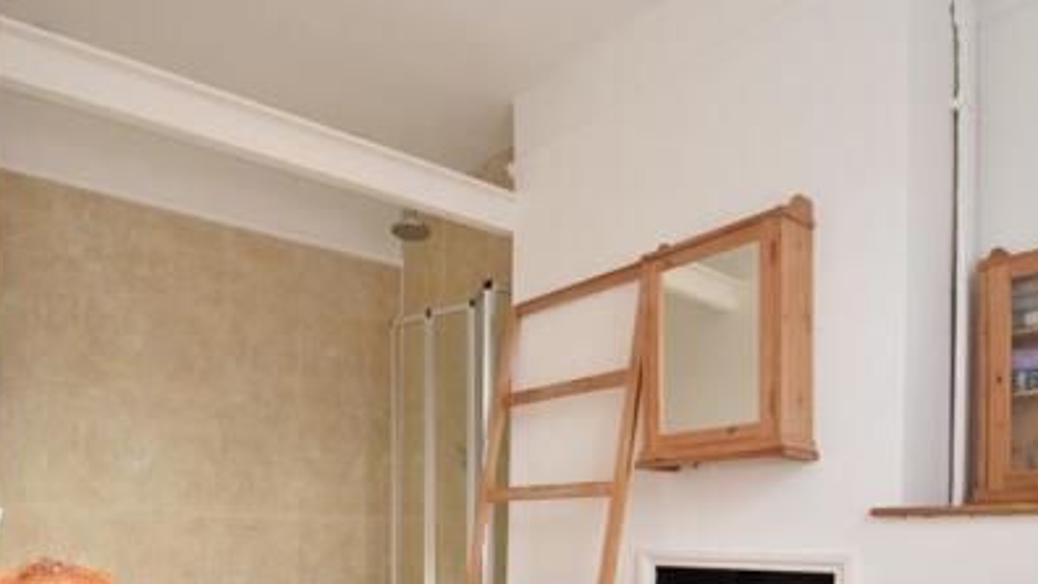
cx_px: 425
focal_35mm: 26
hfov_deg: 71.3
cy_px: 551
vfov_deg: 40.2
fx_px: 716
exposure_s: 1/60
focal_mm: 10
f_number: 9
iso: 400
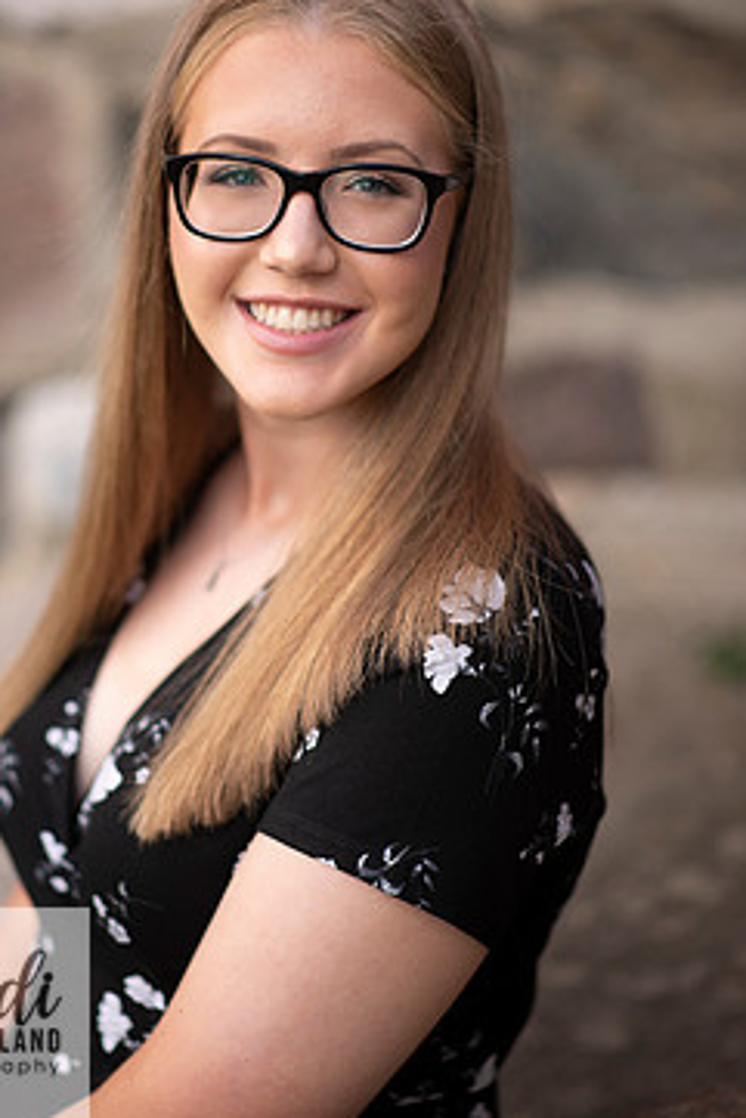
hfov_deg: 12.9
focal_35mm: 106
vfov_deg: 19.3
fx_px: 3291
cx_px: 288
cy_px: 471
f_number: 1.8
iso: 125
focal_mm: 85
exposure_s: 1/400
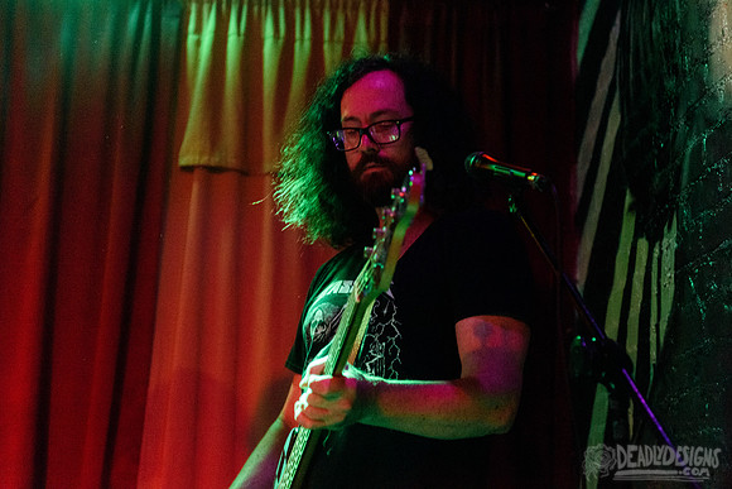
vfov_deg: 20.0
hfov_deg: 29.6
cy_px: 221
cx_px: 401
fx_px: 1383
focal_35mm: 68
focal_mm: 62
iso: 3200
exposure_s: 1/50
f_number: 3.2
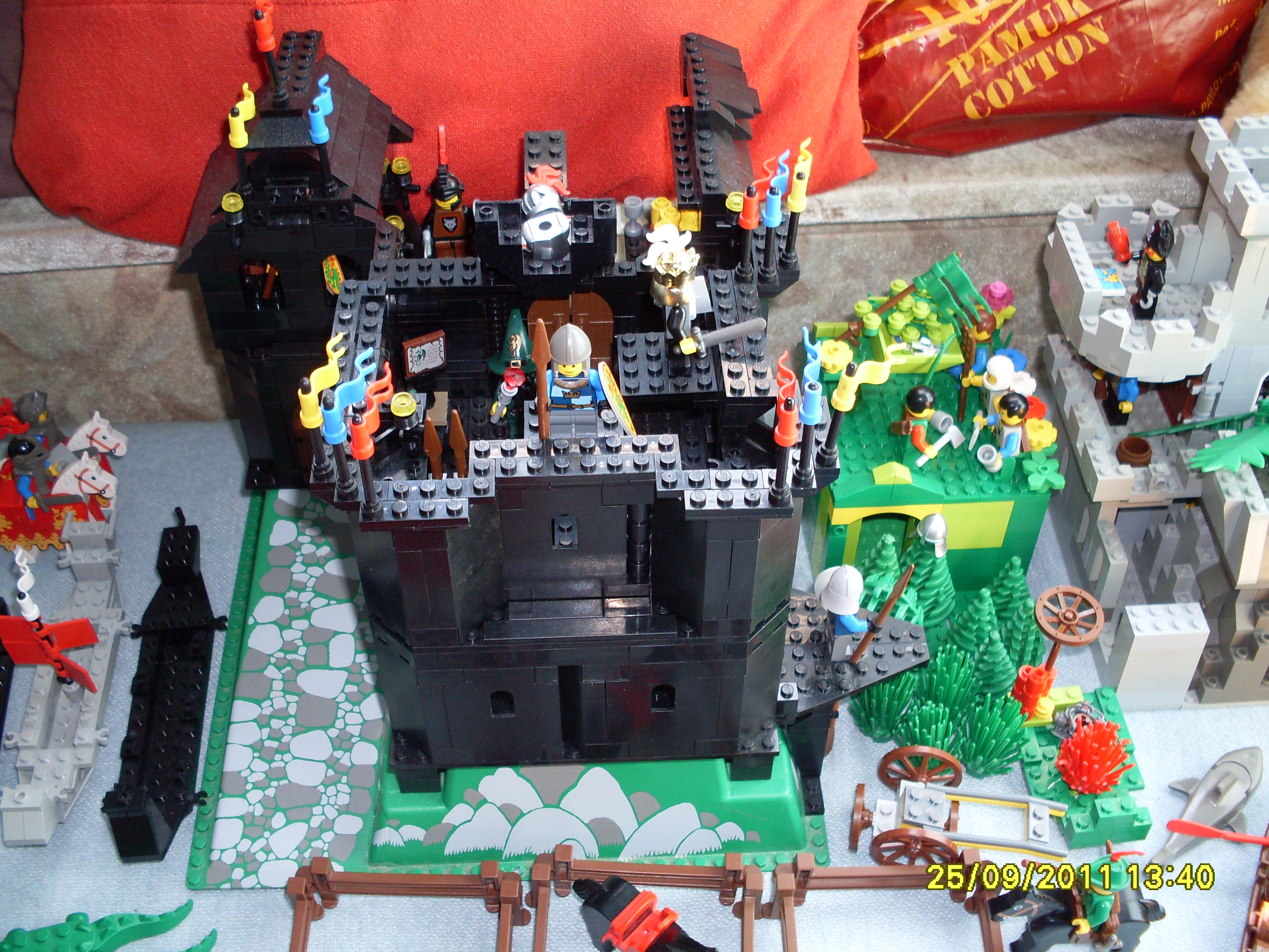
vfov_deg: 36.8
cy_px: 484
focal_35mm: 39
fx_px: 1430
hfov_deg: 47.9
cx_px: 642
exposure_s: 1/45
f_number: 2.8
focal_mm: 6.3
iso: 100
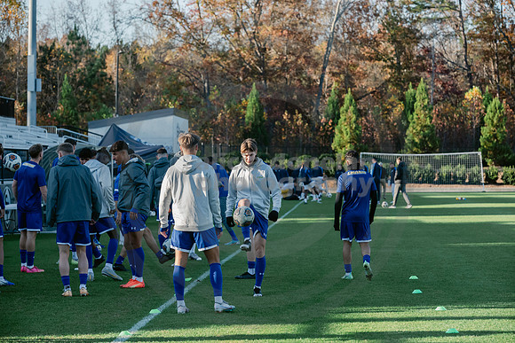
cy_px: 172
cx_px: 258
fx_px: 1789
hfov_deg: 16.4
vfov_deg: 11.0
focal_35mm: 125
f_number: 6.3
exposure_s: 1/1000
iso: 1250
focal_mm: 125
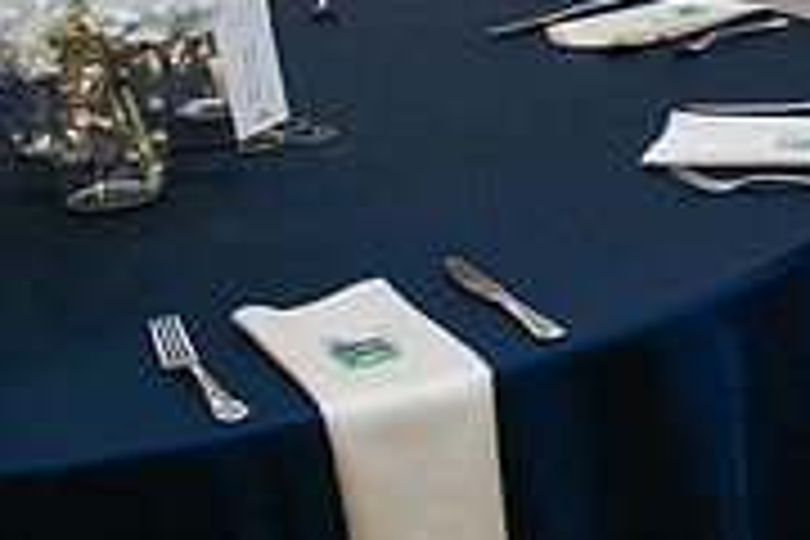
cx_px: 1300
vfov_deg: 11.6
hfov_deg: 16.2
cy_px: -292
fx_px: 2542
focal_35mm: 113
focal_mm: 35
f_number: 3.5
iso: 800
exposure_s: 1/200
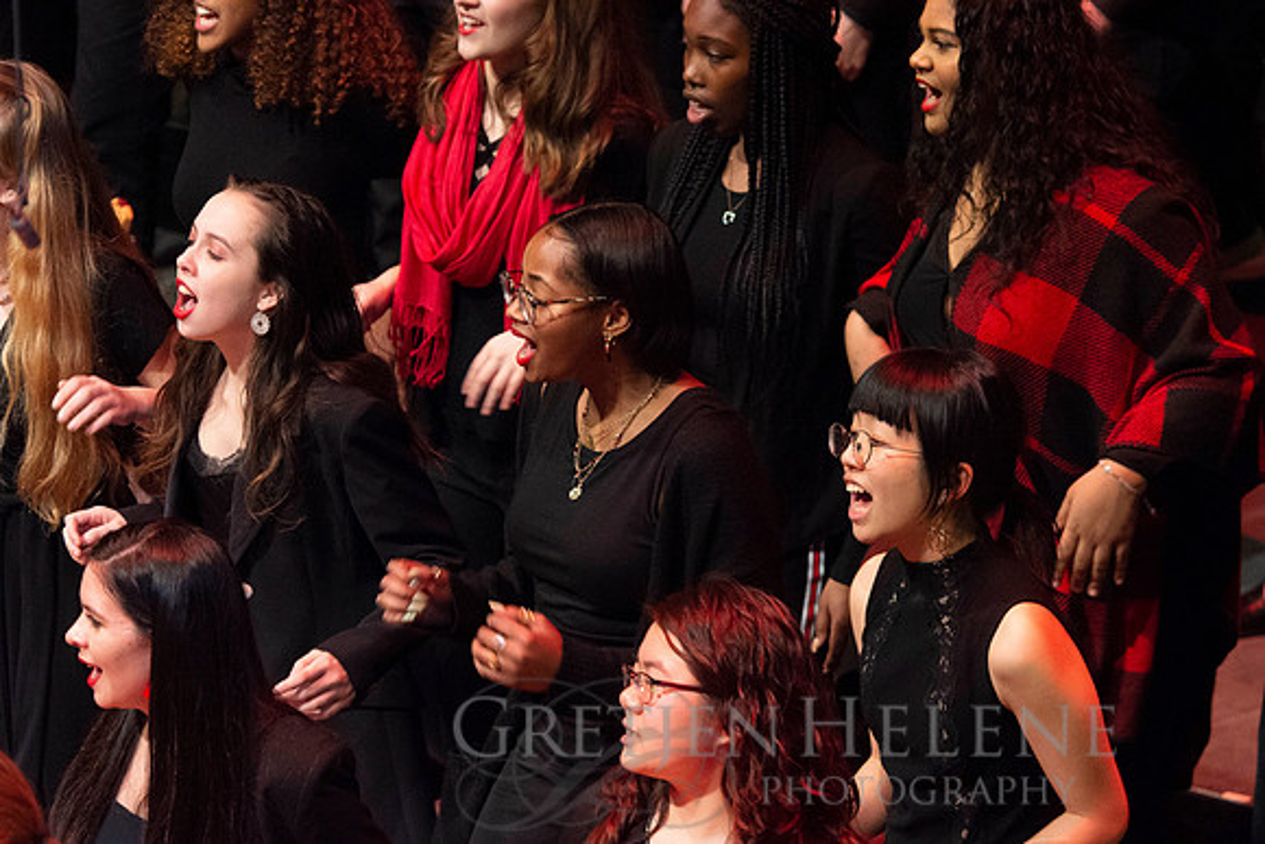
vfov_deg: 5.9
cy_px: 525
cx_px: 787
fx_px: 8204
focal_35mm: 233
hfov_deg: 8.8
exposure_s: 1/125
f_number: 4.5
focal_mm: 125
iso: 2000
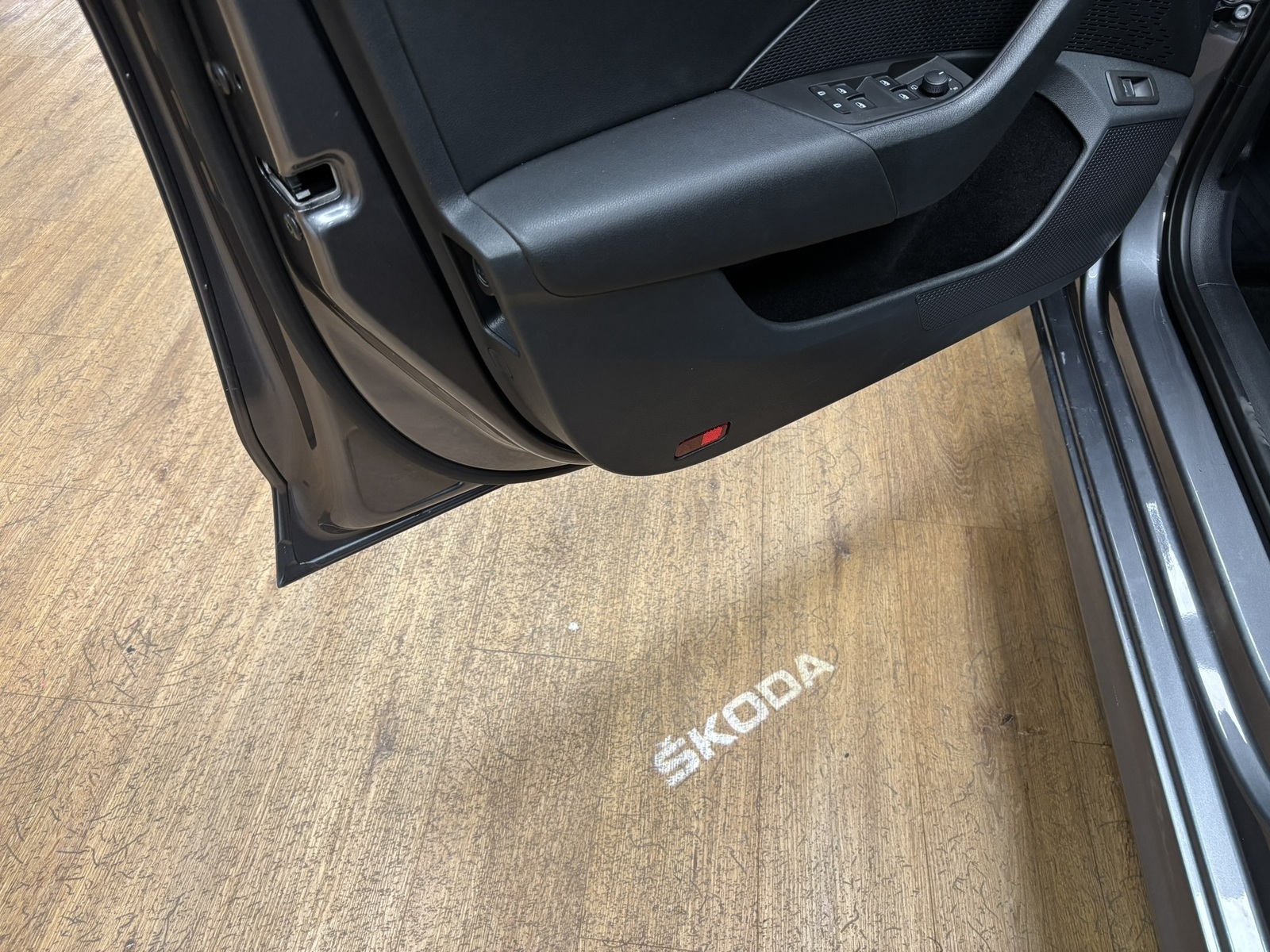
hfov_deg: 67.3
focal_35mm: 26
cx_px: 635
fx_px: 954
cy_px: 476
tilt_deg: -47.5
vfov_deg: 53.1
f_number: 1.6
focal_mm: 5.96
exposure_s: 1/50
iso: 250
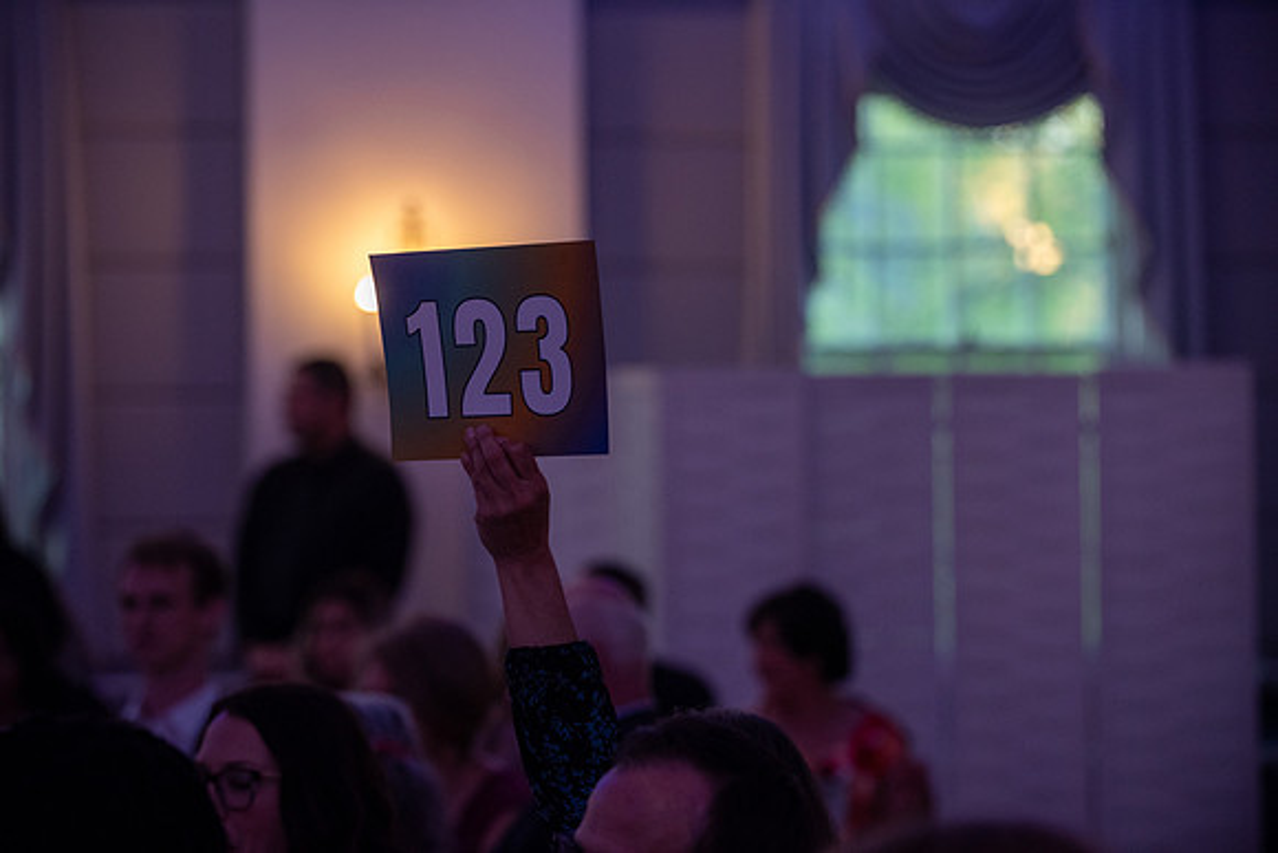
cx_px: 639
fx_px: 4616
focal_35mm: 130
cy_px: 426
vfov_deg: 10.6
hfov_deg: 15.8
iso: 2000
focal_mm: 130
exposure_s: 1/200
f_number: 3.2
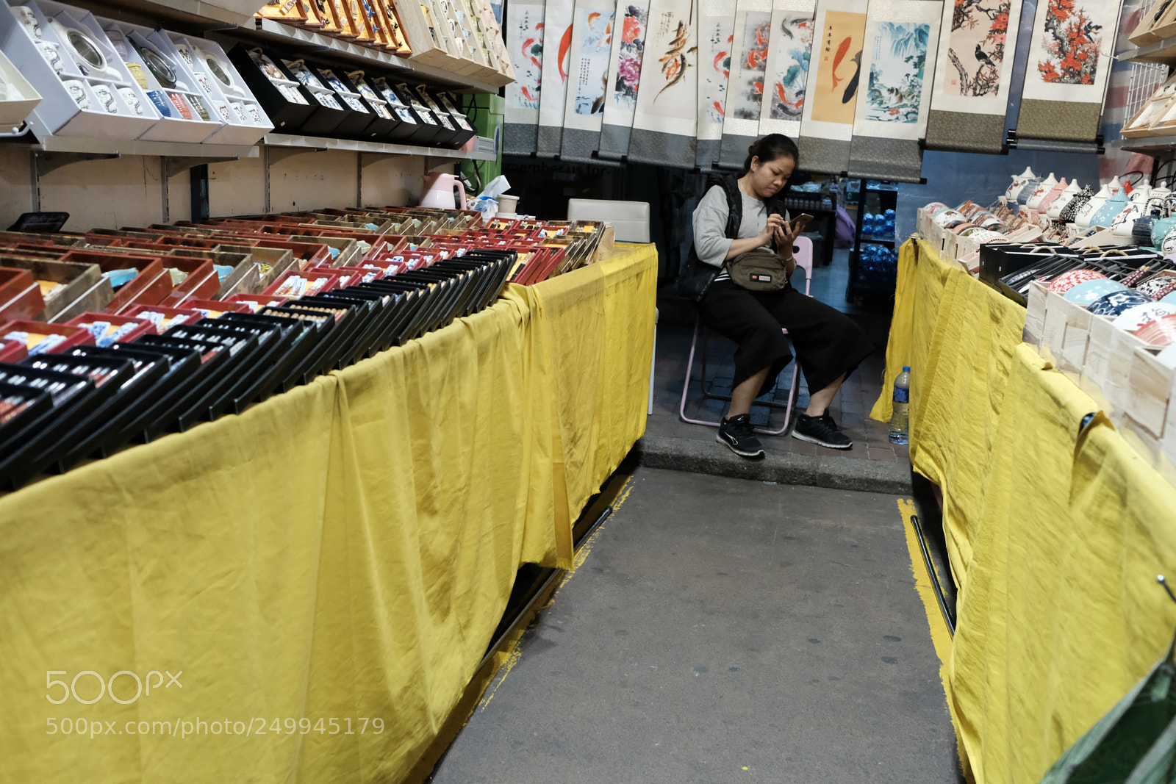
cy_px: 392
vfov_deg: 37.9
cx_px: 588
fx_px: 1143
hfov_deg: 54.4
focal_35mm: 35
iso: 4000
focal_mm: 23
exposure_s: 1/500
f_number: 4
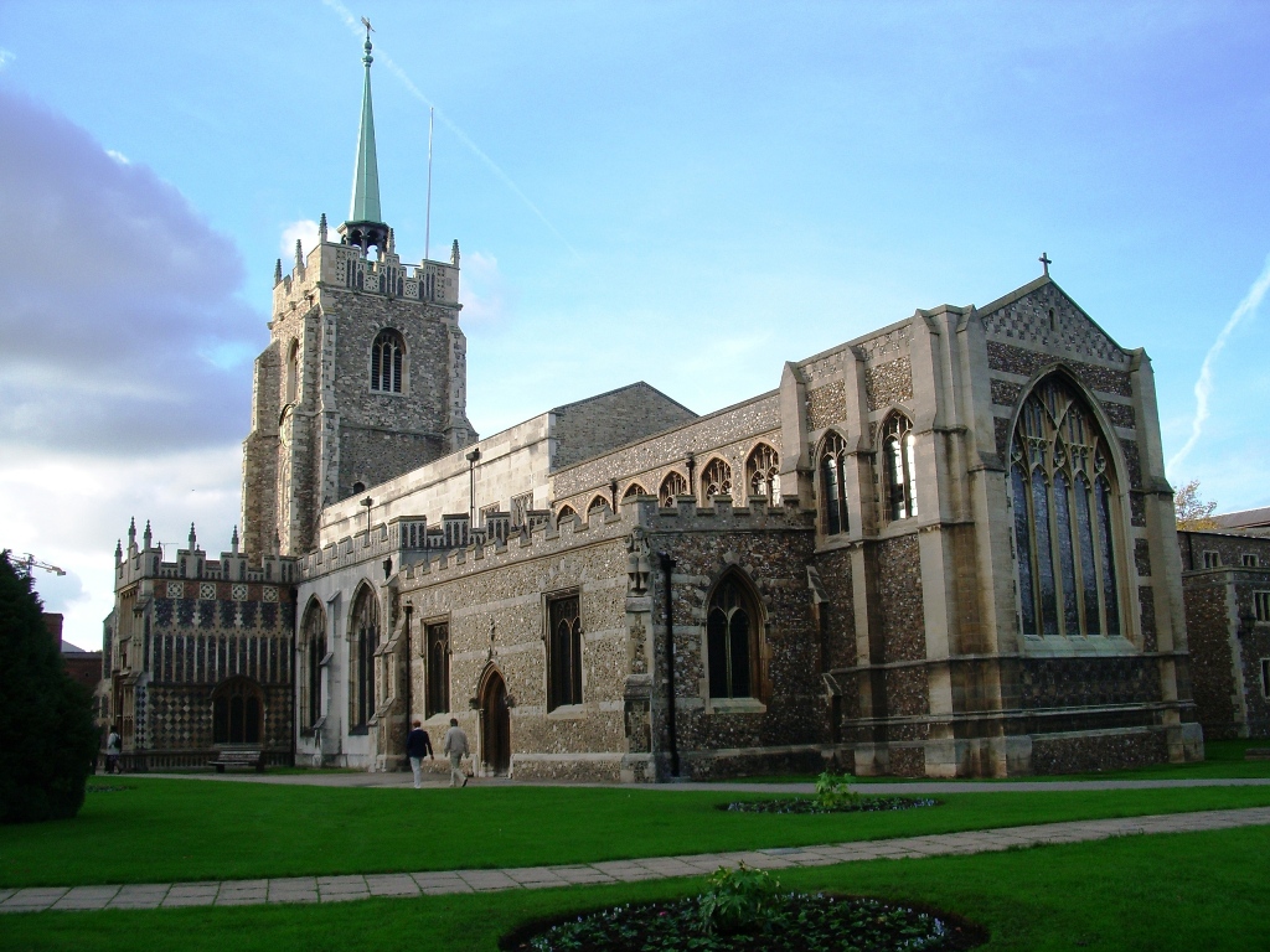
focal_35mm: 35
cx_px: 635
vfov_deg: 40.7
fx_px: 1284
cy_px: 476
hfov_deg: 52.6
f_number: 4.3
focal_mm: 5.8
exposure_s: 1/200
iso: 80
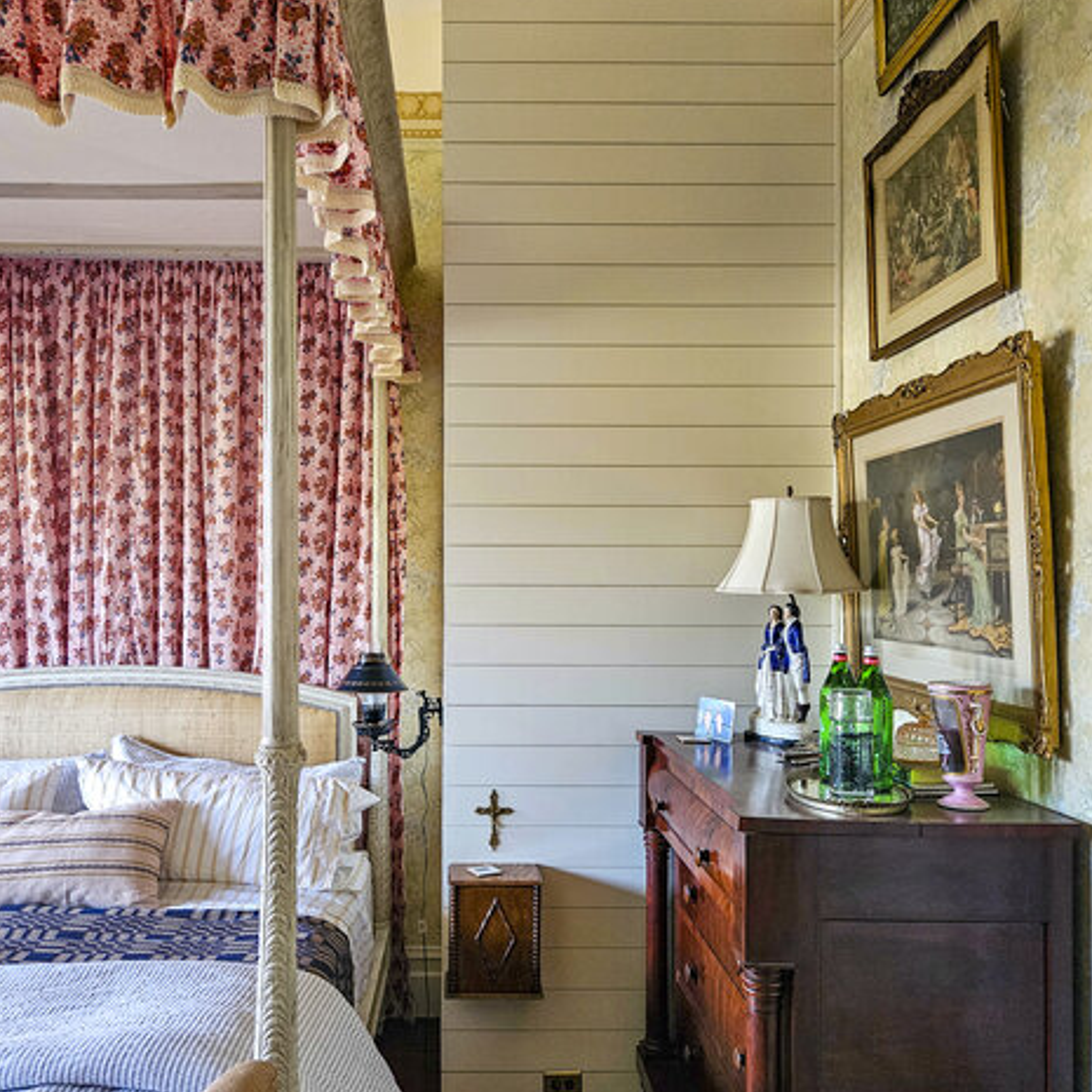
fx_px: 999
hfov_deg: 57.3
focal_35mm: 28
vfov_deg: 57.2
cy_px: 604
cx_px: 535
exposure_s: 1/60
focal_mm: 5.4
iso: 640
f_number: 1.8
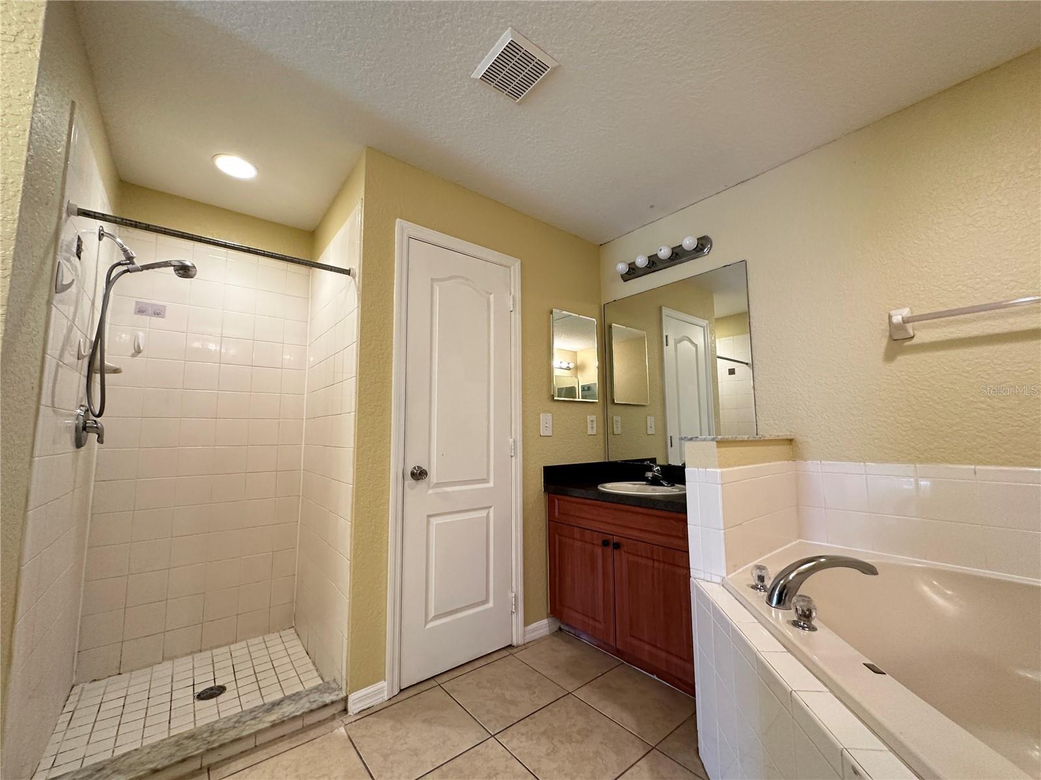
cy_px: 390
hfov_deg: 102.1
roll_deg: +0.0
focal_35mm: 14
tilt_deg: +5.4
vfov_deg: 85.7
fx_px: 421
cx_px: 520
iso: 200
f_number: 2.2
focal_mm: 2.22
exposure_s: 1/60
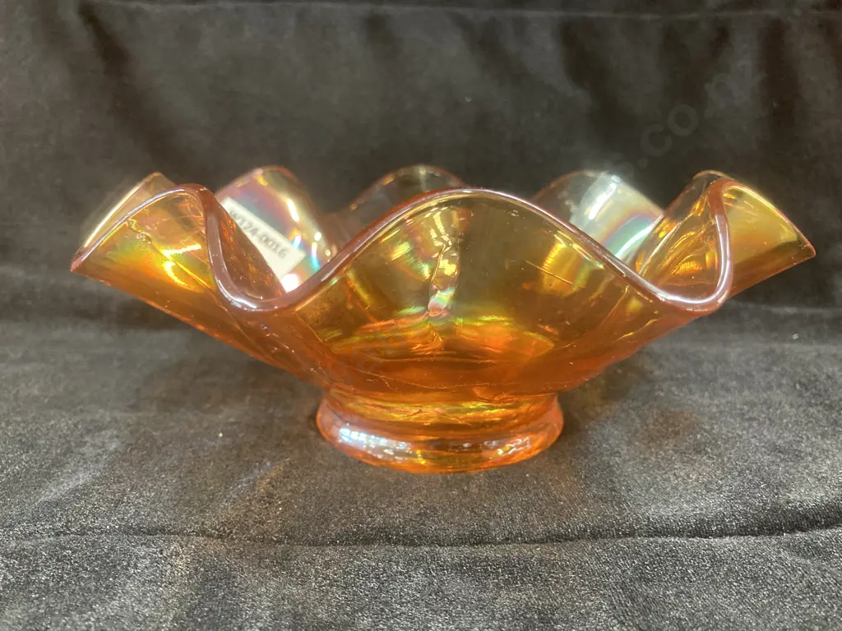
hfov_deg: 63.4
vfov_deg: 49.7
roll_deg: -0.5
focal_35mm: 28
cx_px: 421
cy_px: 316
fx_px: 681
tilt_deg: -12.5
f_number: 1.8
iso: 320
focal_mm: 3.99
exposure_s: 1/33
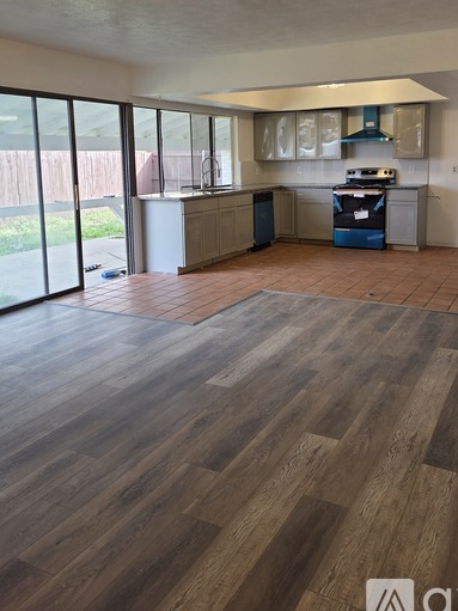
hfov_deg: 46.7
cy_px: 228
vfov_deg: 59.2
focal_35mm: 30
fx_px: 529
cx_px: 261
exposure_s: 1/120
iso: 50
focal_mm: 5.4
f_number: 1.8
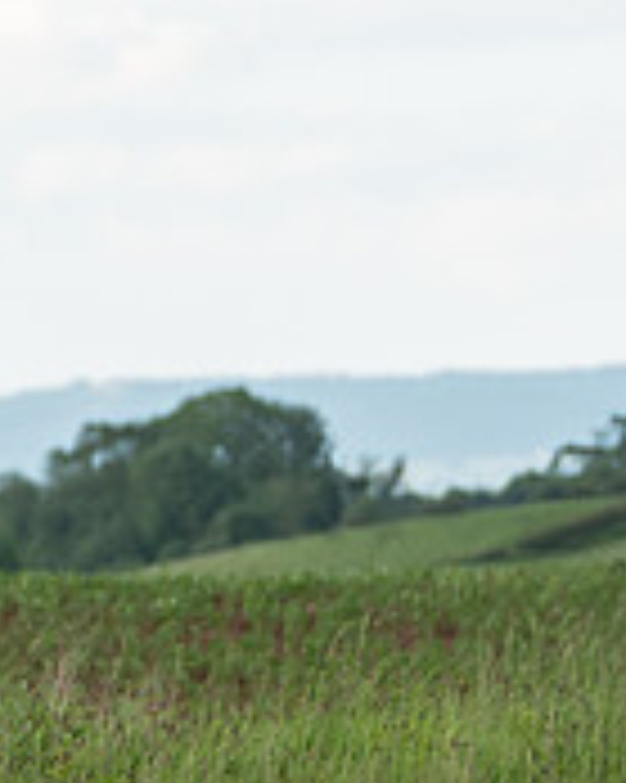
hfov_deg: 3.2
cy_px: 626
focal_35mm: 478
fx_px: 11080
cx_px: -872
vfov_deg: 4.0
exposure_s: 1/500
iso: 250
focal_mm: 107
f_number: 3.2
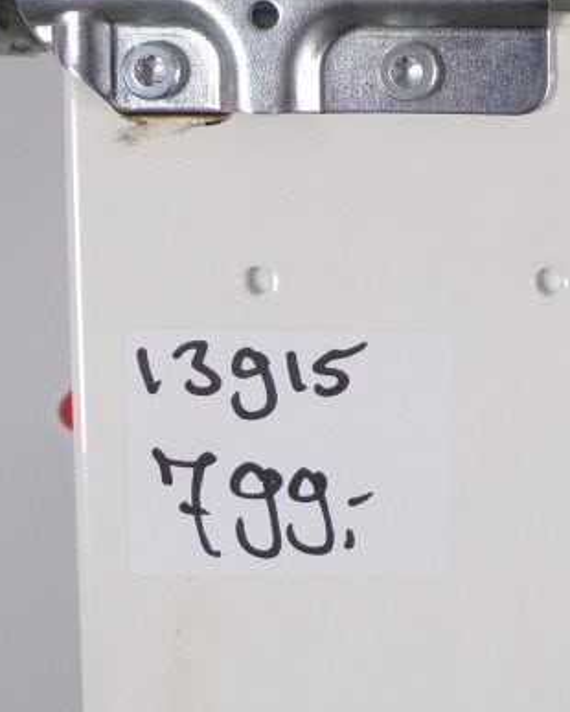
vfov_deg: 30.2
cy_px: 217
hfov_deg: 23.5
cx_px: 574
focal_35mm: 62
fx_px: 1306
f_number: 3
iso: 200
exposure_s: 1/34
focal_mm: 4.3
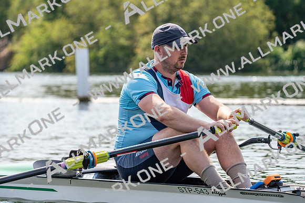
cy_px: 102
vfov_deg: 6.9
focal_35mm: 200
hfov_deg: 10.3
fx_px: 1695
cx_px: 152
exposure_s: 1/1600
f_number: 5.6
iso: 250
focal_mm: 200
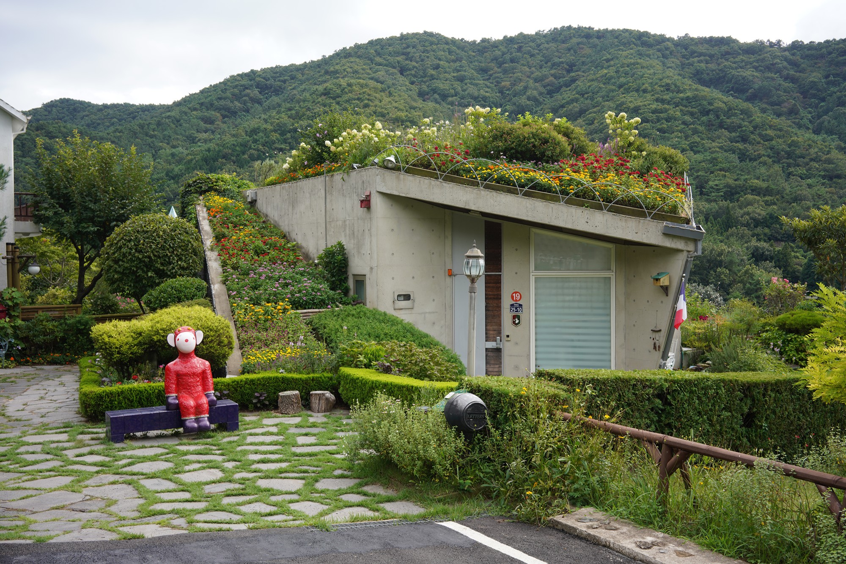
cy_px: 282
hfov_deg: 54.4
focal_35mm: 35
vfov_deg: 37.9
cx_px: 423
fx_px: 823
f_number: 10
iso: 200
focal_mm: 35
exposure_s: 1/100
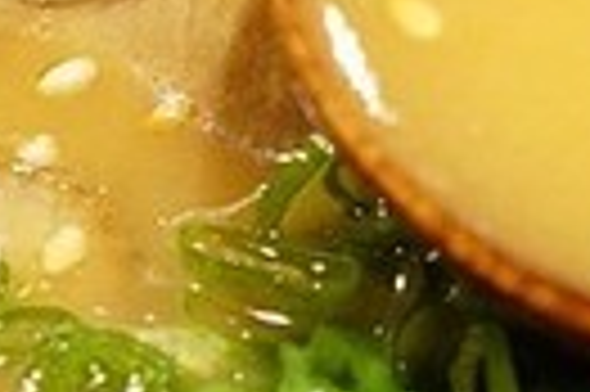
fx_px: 4059
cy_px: -126
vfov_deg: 5.5
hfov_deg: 8.2
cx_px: 856
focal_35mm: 248
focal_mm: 36
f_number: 5.6
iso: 6400
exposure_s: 1/30
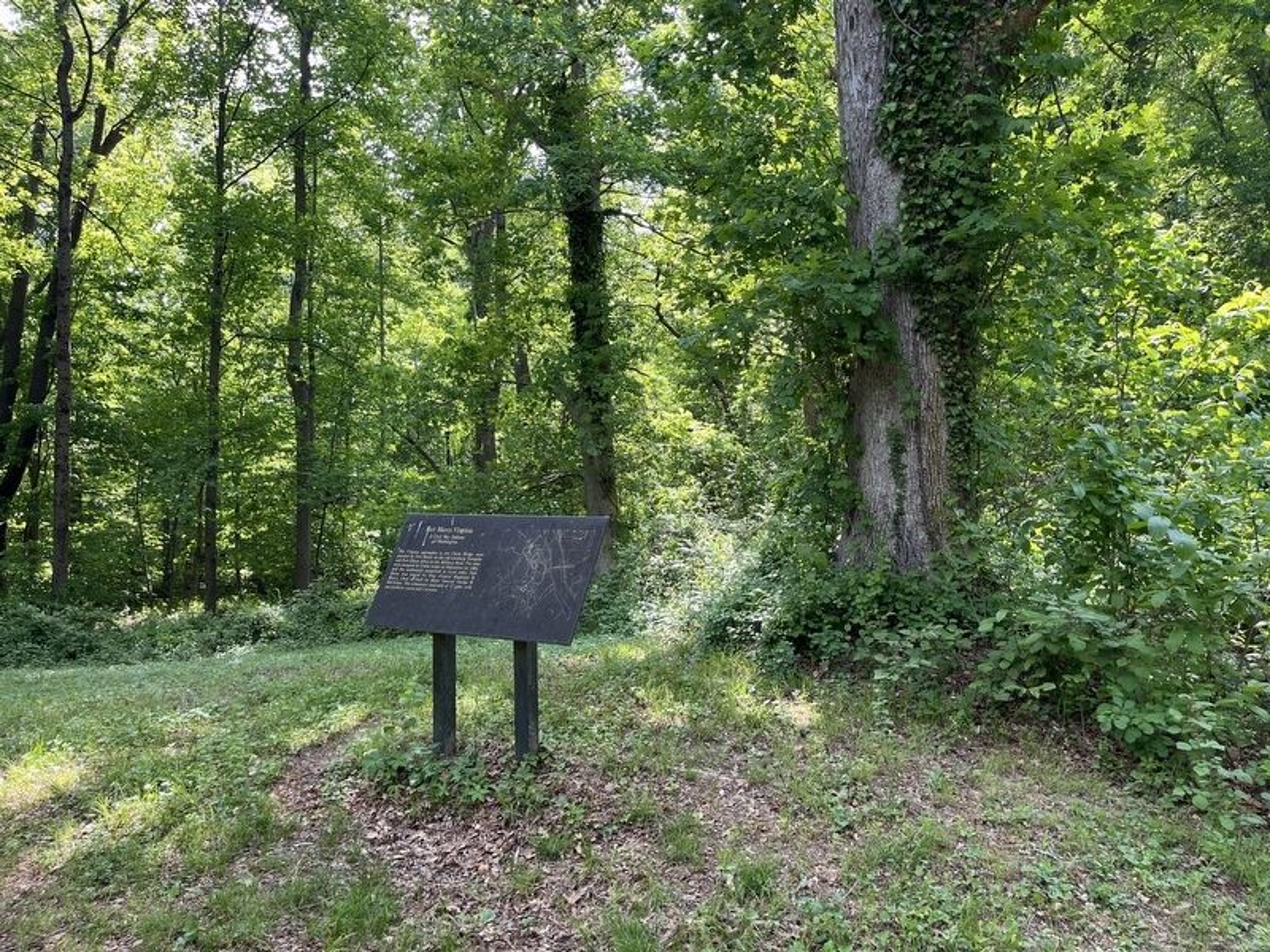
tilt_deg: +0.7
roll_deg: +0.2
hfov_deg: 67.3
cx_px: 635
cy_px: 476
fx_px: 954
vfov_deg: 53.1
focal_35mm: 26
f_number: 1.6
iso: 40
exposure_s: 1/122
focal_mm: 5.1
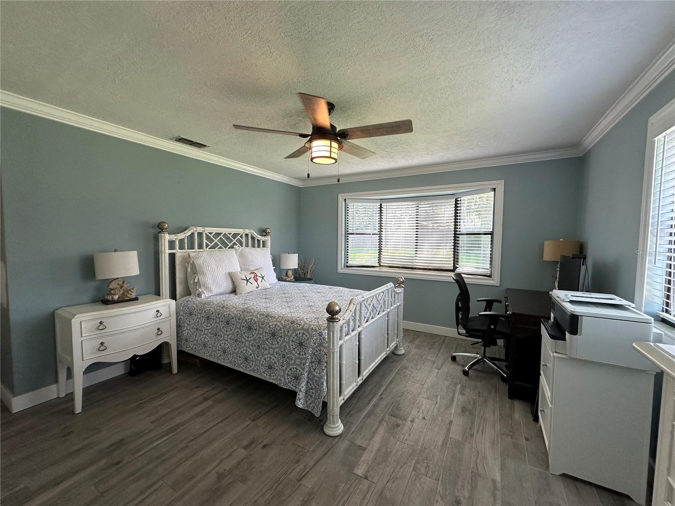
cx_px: 338
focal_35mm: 14
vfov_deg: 85.7
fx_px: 273
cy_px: 253
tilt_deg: -2.9
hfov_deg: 102.1
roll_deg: -0.4
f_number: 2.2
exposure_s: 1/120
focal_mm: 2.22
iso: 160
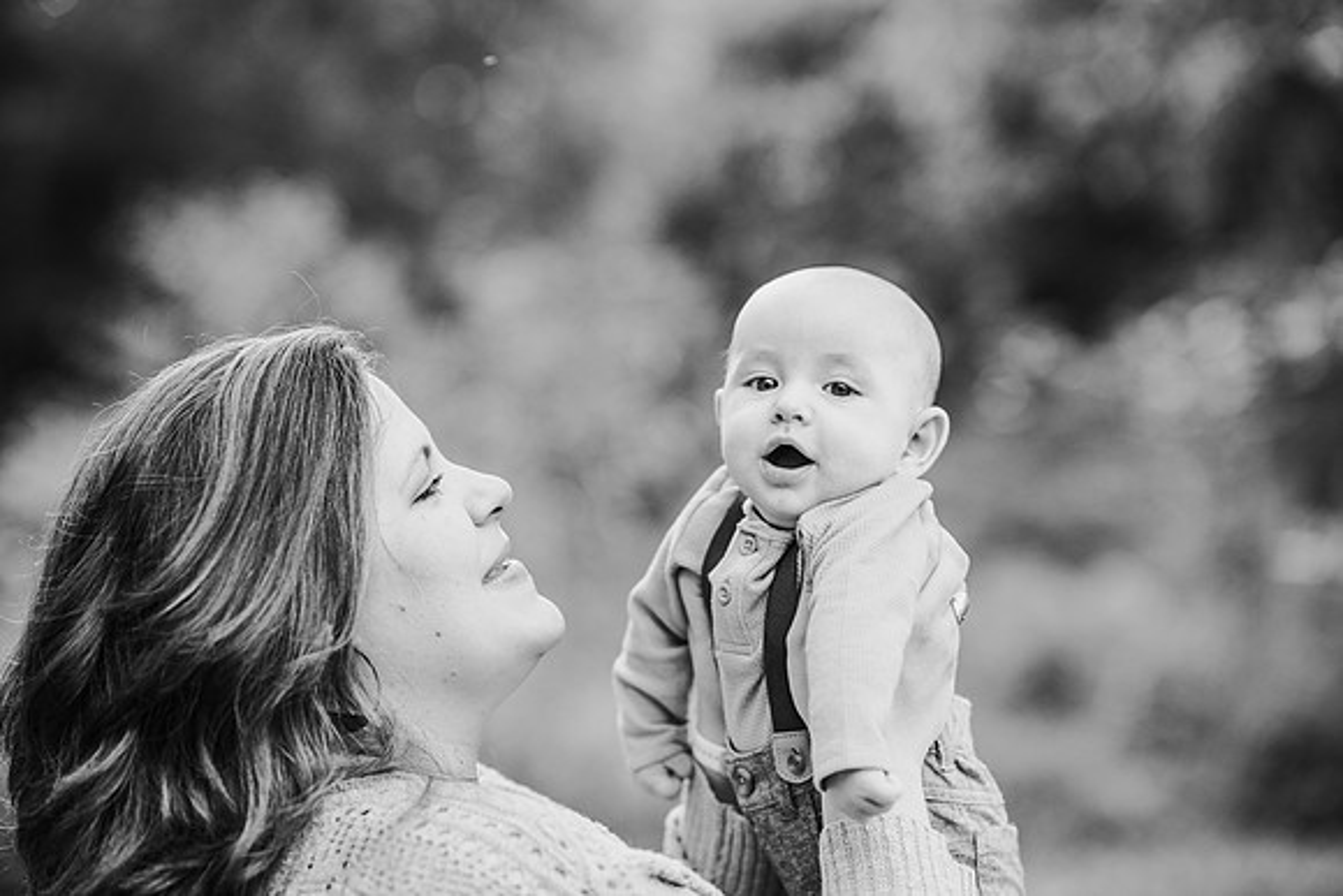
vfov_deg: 16.1
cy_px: 448
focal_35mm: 85
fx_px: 3172
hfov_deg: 23.9
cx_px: 672
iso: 320
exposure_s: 1/200
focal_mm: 85
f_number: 2.2
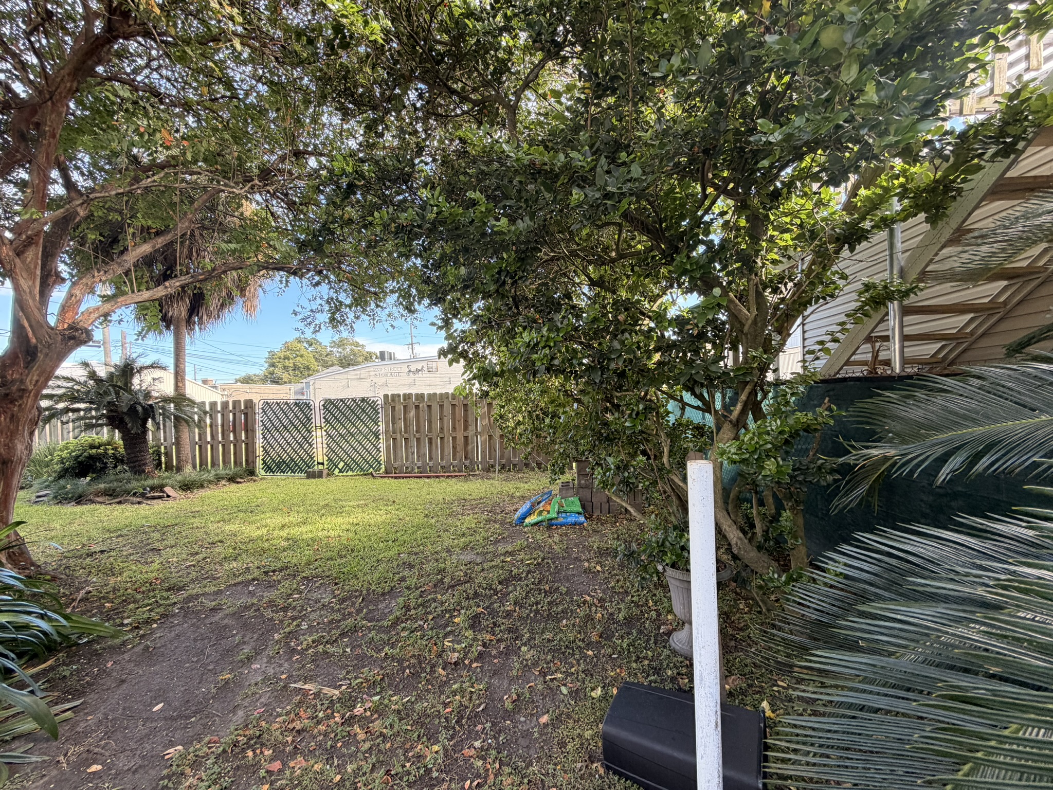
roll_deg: +1.7
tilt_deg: +0.1
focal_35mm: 14
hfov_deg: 102.1
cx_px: 526
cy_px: 395
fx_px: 426
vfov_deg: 85.7
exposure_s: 1/121
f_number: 2.2
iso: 125
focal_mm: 2.22
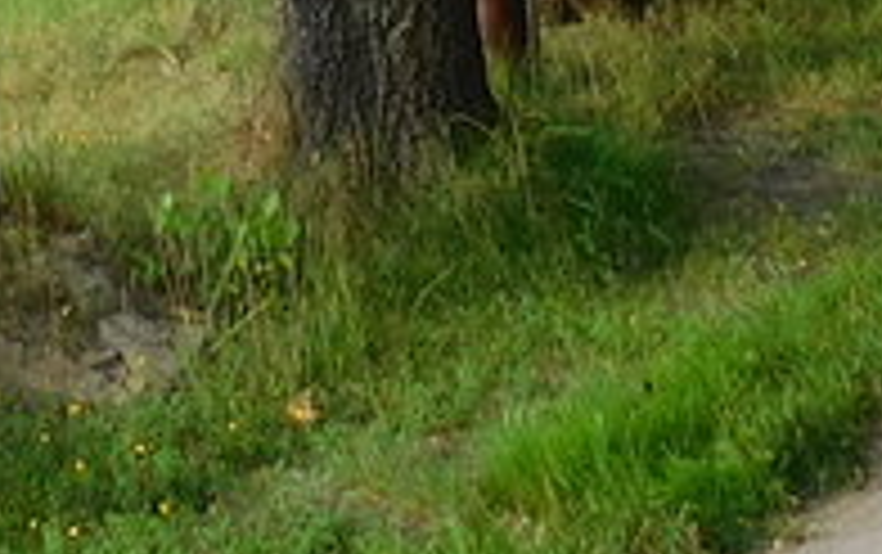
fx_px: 3586
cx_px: -234
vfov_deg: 7.2
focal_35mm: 149
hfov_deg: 13.6
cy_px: -1446
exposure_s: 1/250
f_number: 3
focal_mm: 4
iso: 125
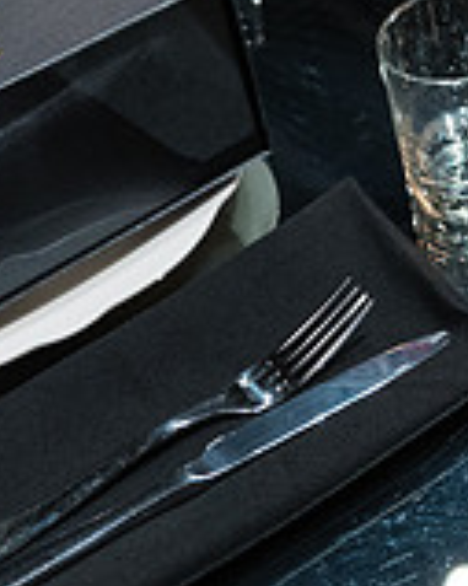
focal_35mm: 87
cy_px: -52
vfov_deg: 21.0
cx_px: 650
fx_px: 1508
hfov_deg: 16.4
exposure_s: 1/20
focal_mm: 19
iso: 2000
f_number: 2.8
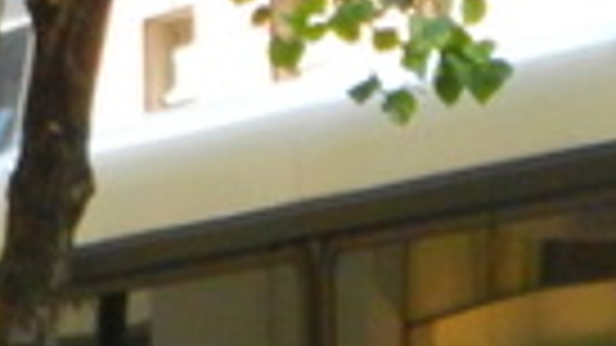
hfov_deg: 5.7
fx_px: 6157
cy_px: 1195
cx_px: 715
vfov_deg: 3.1
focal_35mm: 377
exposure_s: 1/250
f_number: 4.5
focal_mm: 10.9
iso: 640
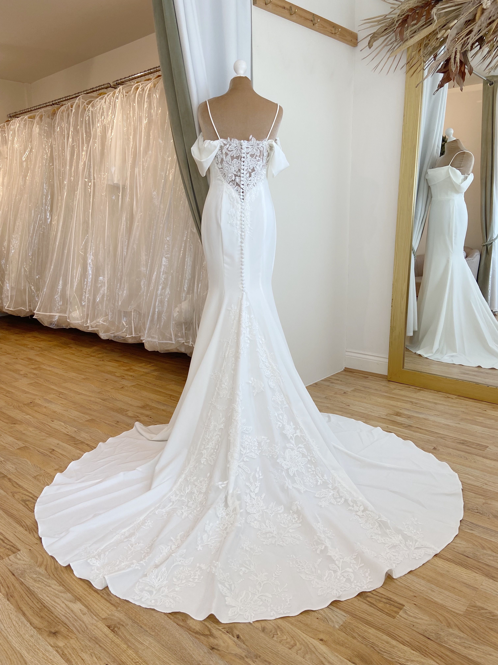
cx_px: 249
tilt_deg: -11.1
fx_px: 499
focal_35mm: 26
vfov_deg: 67.3
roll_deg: +1.9
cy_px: 332
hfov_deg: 53.1
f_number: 1.8
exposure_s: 1/122
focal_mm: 4.25
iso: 50
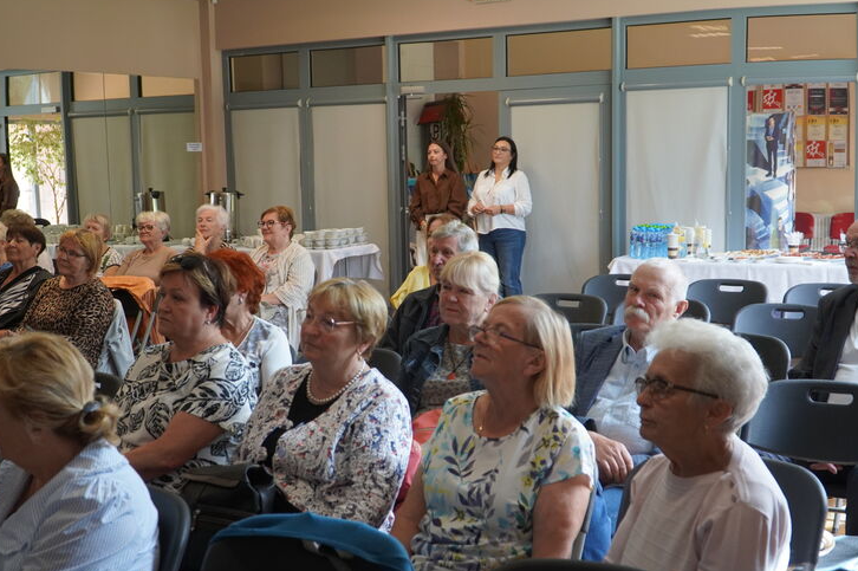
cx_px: 420
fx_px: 1024
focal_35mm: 43
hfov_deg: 45.5
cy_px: 307
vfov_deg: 31.1
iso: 1000
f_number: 4
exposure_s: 1/160
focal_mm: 26
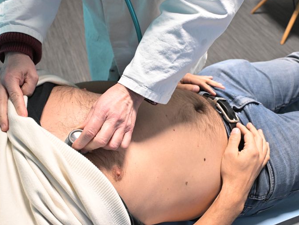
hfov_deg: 58.2
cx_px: 131
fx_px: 268
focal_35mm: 31
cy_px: 110
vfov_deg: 45.5
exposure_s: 1/50
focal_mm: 28
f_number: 6.3
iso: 4000
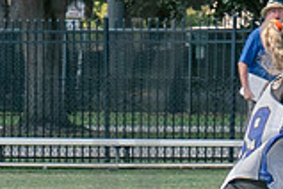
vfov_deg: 1.7
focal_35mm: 808
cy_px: 77
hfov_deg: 2.5
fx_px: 6351
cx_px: 505
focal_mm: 70
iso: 250
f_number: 5.6
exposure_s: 1/800
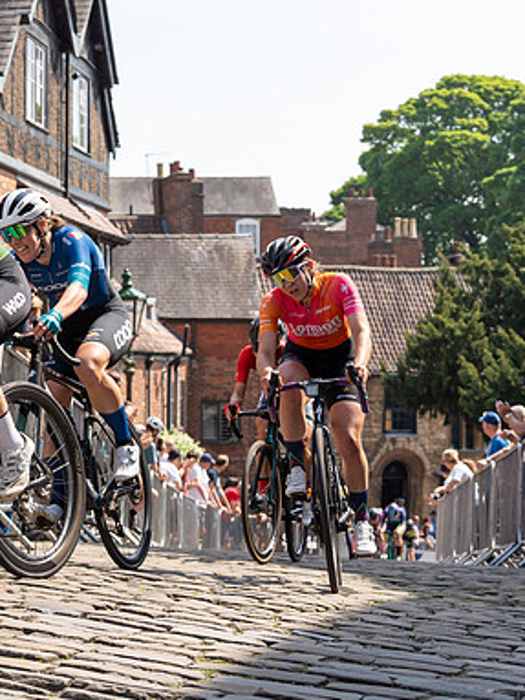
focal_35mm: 88
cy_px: 305
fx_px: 1781
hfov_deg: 16.4
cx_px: -27
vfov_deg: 22.2
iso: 160
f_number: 3.5
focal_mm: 38
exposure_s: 1/2500
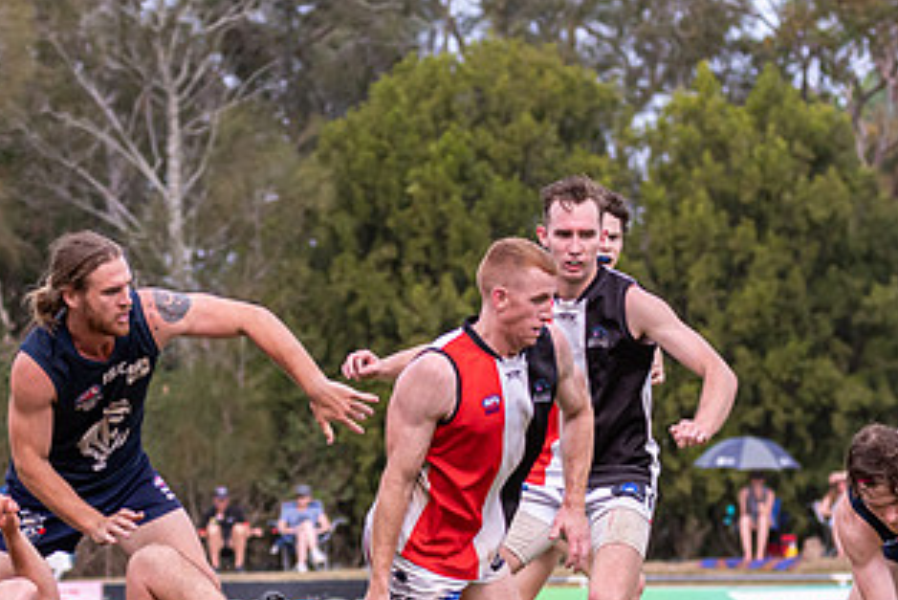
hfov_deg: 4.4
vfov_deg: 3.0
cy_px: 517
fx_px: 11554
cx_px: 629
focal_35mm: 463
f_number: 6.3
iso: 800
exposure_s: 1/1250
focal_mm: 150
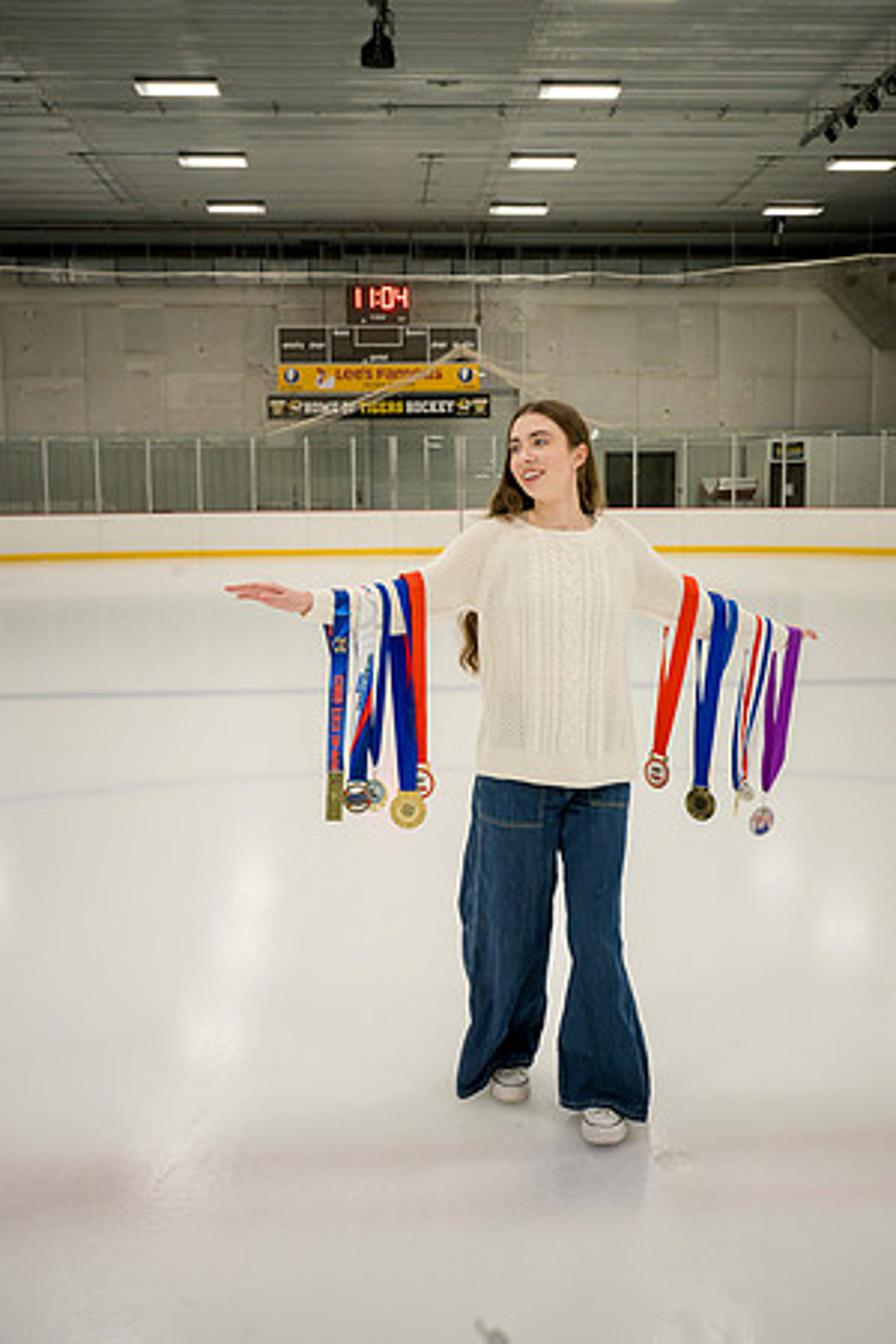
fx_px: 1381
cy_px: 672
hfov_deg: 35.9
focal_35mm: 37
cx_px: 448
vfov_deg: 51.9
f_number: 8
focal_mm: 37
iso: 3200
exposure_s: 1/250
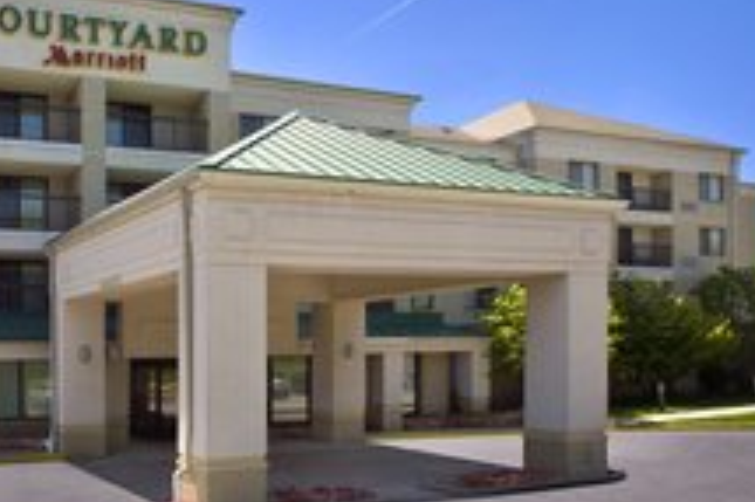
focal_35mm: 34
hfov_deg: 51.5
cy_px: 172
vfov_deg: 38.4
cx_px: 126
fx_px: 712
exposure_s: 1/750
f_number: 8
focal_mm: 19
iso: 320
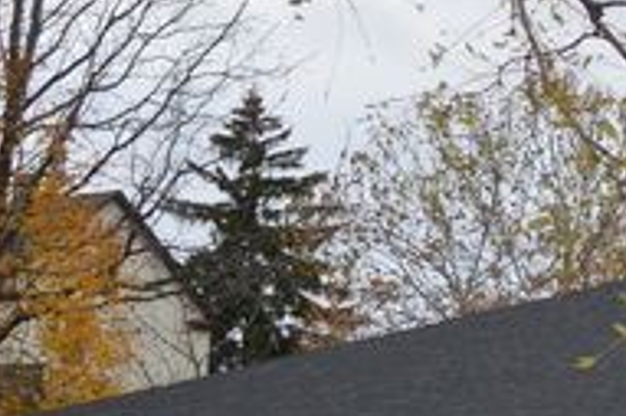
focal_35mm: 157
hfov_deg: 12.3
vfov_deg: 8.7
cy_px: 445
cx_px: 1001
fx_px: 2728
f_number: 4.5
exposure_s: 1/200
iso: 100
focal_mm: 20
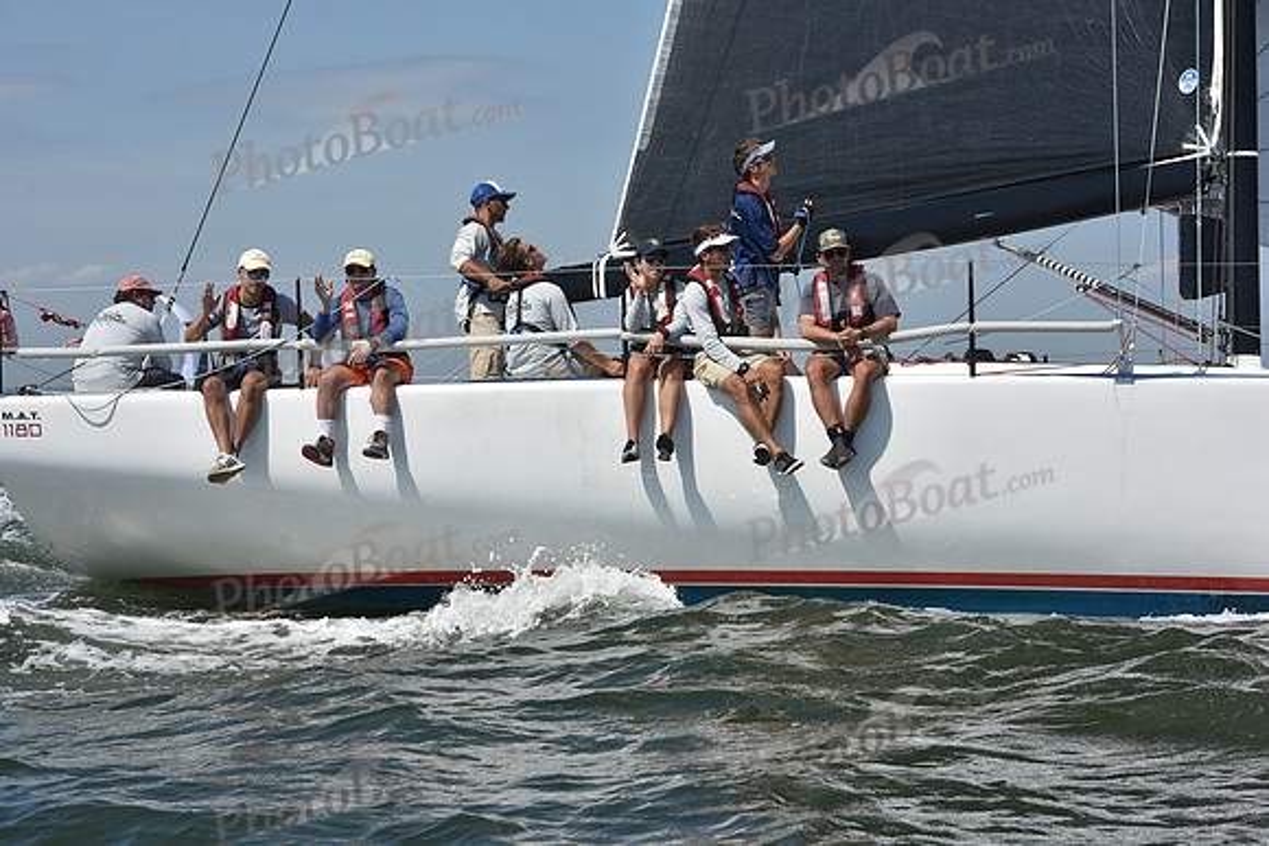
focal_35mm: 86
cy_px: 423
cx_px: 634
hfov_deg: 23.6
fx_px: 3032
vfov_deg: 15.9
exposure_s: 1/1250
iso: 250
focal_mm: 86
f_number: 9
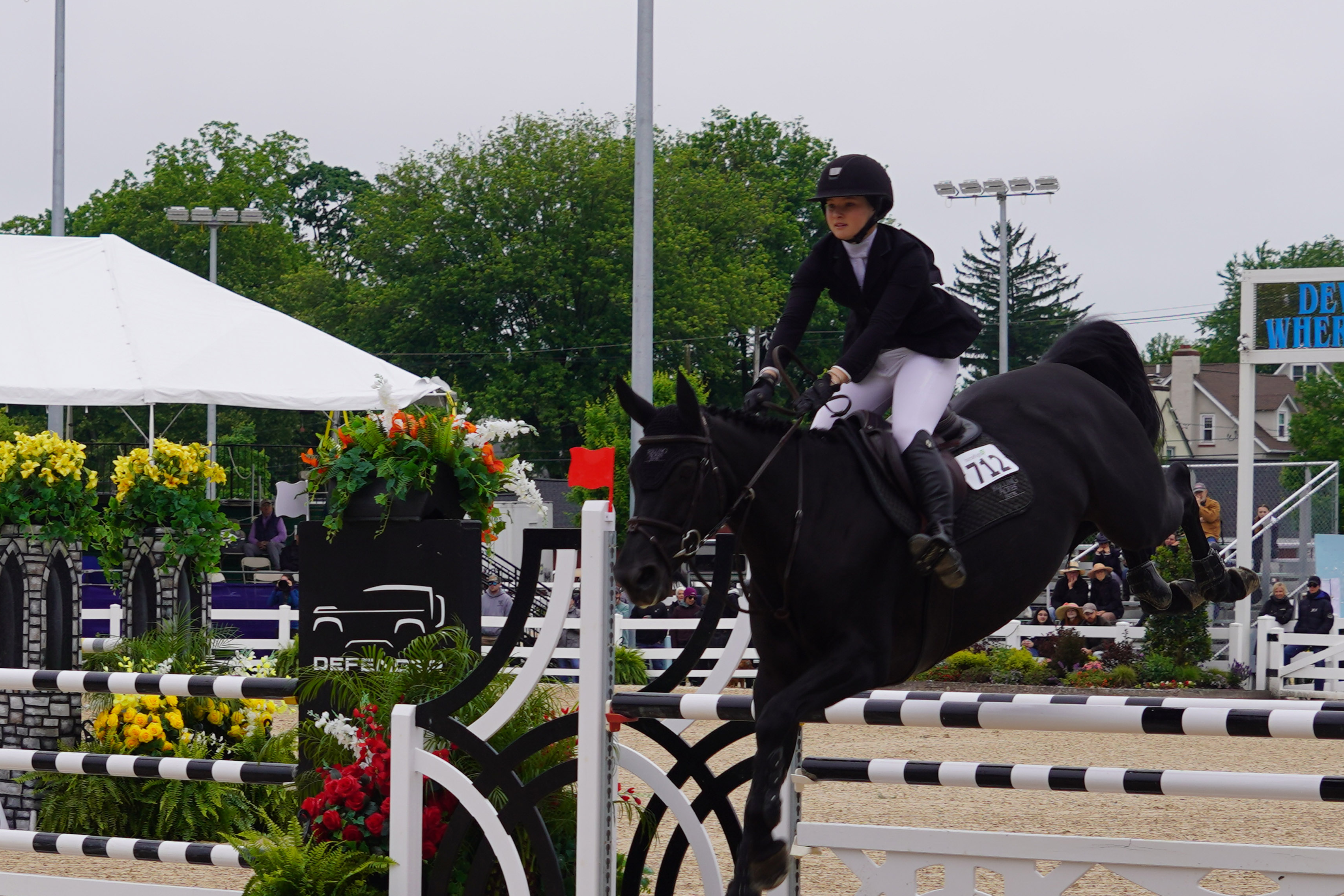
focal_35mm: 81
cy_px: 510
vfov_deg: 16.9
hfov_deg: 25.0
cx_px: 813
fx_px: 3024
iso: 100
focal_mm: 46
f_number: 5
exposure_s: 1/320
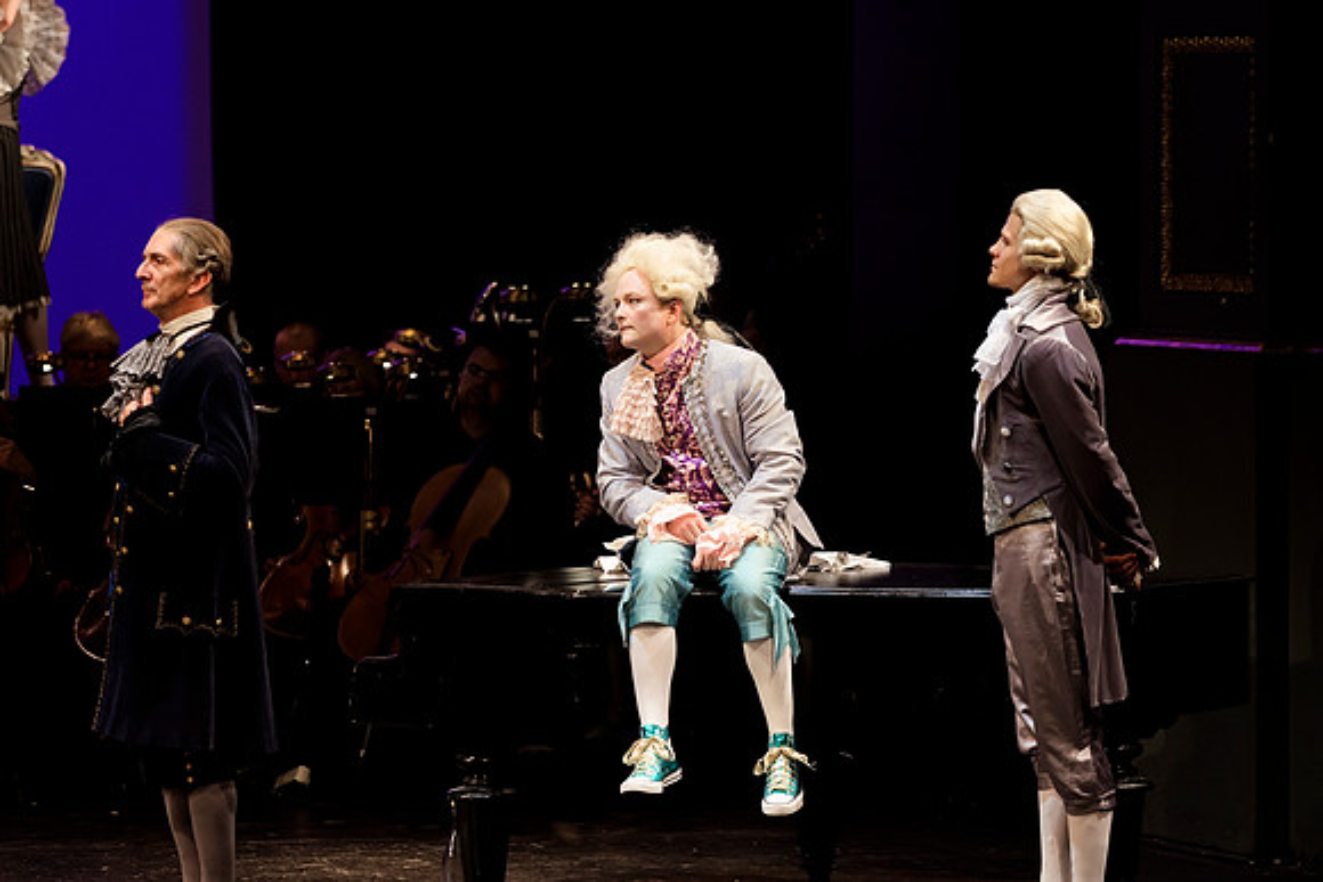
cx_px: 662
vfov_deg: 6.9
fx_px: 7351
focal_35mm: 200
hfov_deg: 10.3
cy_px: 441
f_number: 6.7
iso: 1250
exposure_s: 1/200
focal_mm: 200
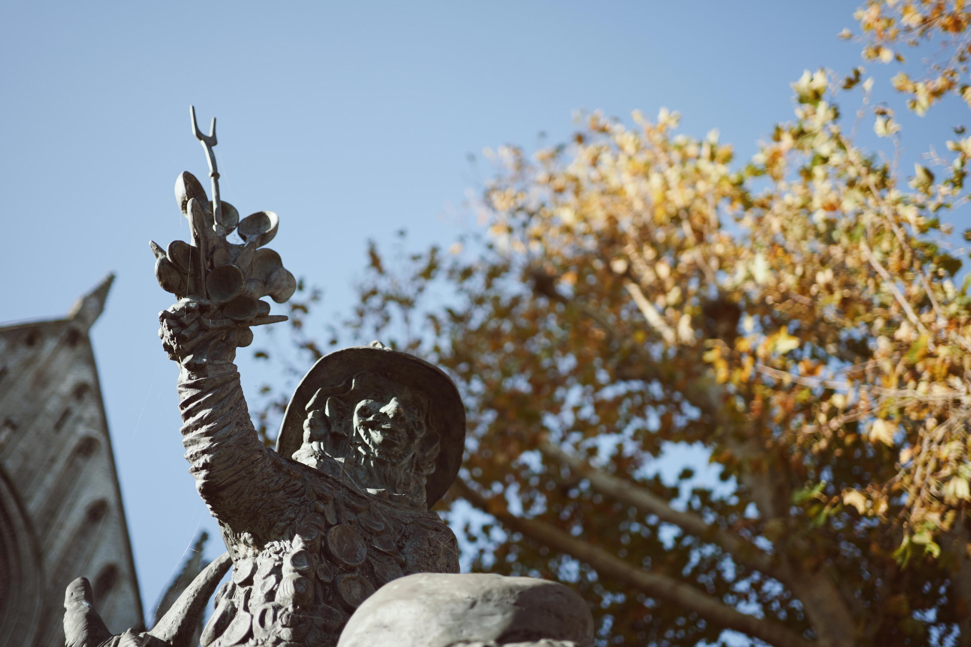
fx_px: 944
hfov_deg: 54.4
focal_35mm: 35
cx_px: 486
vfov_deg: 37.9
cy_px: 324
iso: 100
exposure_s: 1/1250
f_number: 1.8
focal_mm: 35
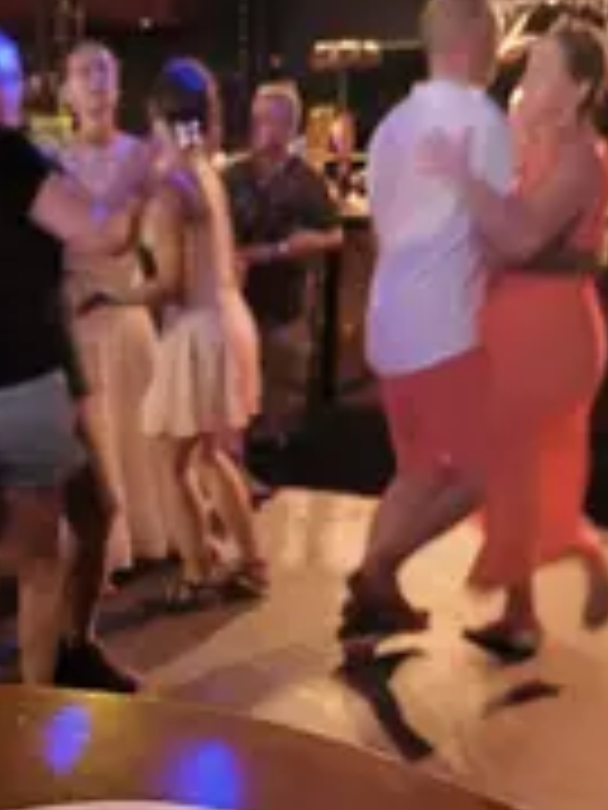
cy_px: 578
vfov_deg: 42.0
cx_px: 169
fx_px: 1030
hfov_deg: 32.4
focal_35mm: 44
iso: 4000
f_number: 1.65
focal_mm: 6.18
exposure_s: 1/16.7
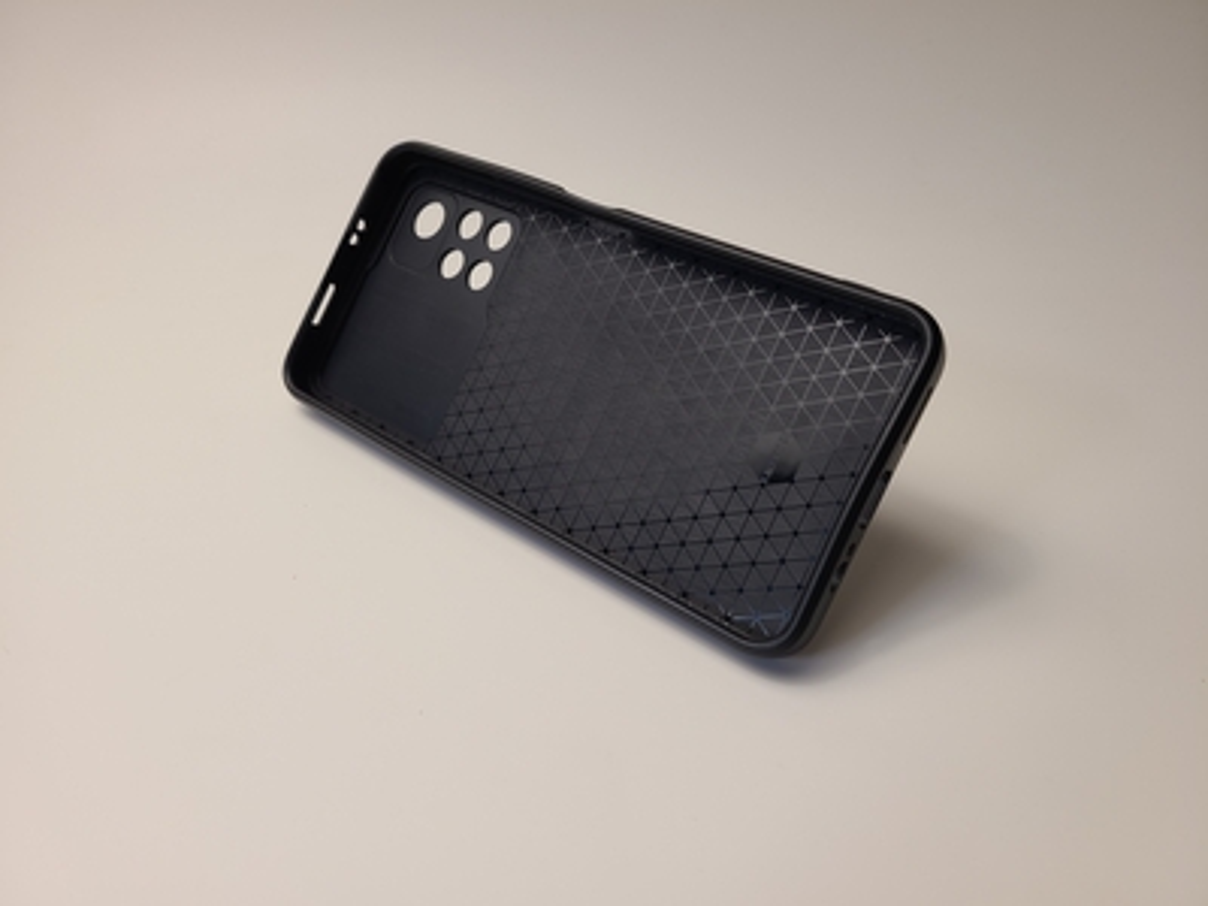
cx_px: 604
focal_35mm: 26
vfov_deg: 53.1
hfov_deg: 67.3
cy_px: 453
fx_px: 907
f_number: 1.8
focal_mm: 5.4
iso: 50
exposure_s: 1/100
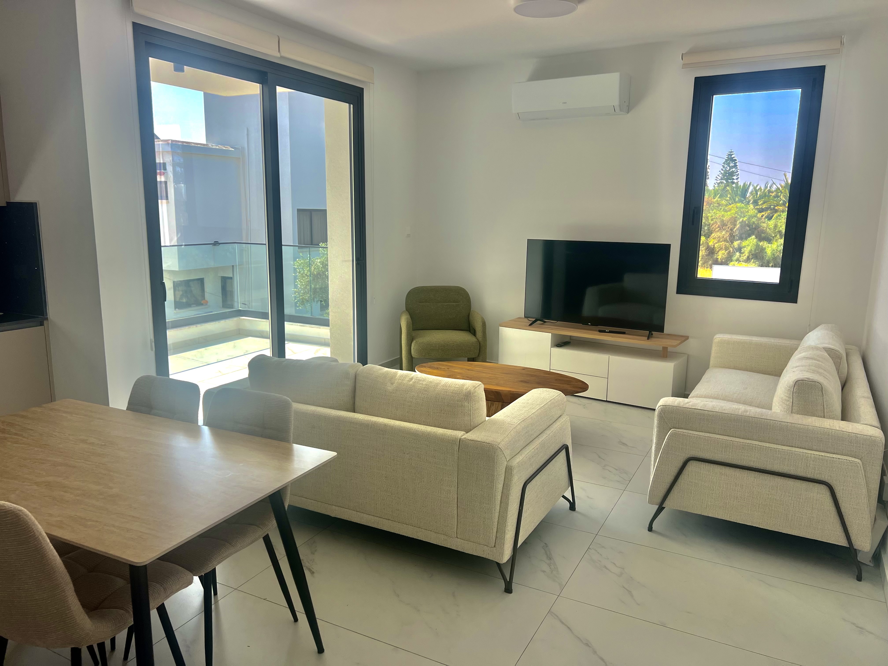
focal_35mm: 26
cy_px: 333
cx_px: 444
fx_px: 667
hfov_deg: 67.3
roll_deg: -1.2
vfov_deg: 53.1
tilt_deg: -11.1
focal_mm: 5.7
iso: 50
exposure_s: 1/827
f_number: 1.5
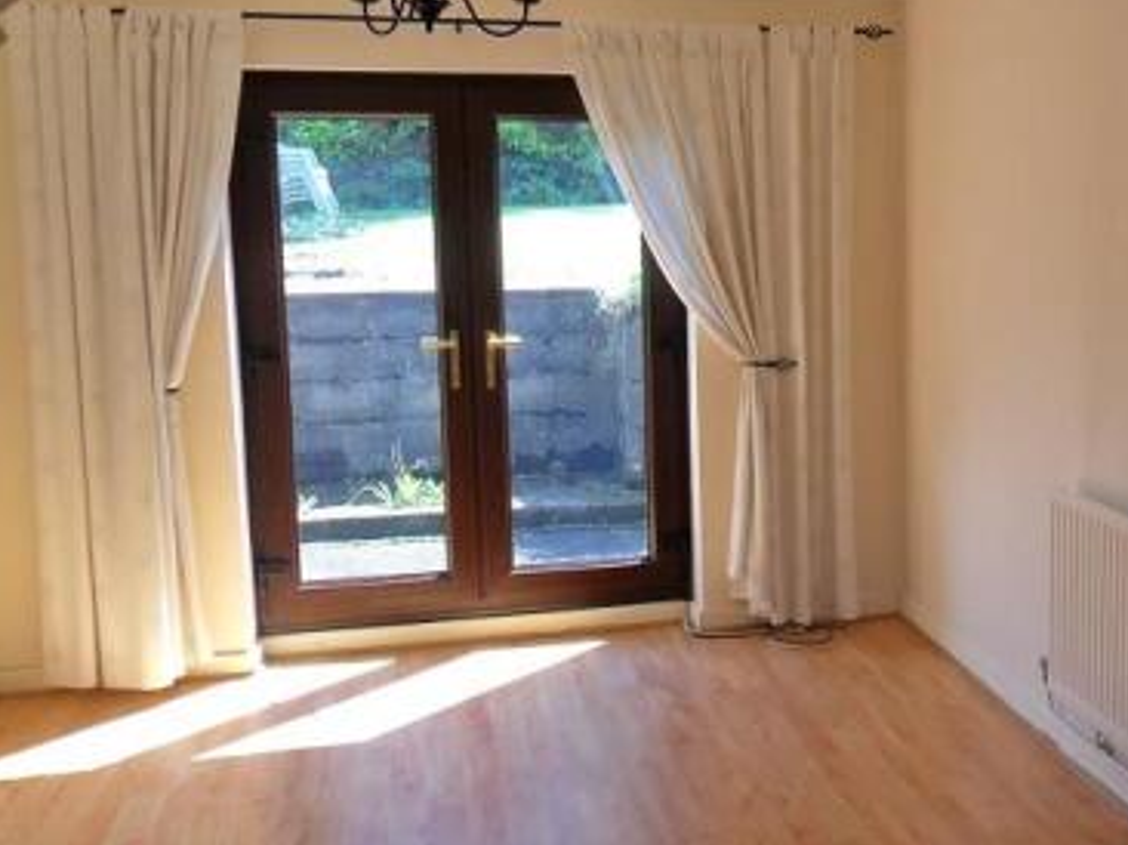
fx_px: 1400
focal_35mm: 43
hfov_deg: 42.1
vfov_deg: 33.5
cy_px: 387
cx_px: 892
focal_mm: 4.9
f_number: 3.5
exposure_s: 1/90
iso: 100
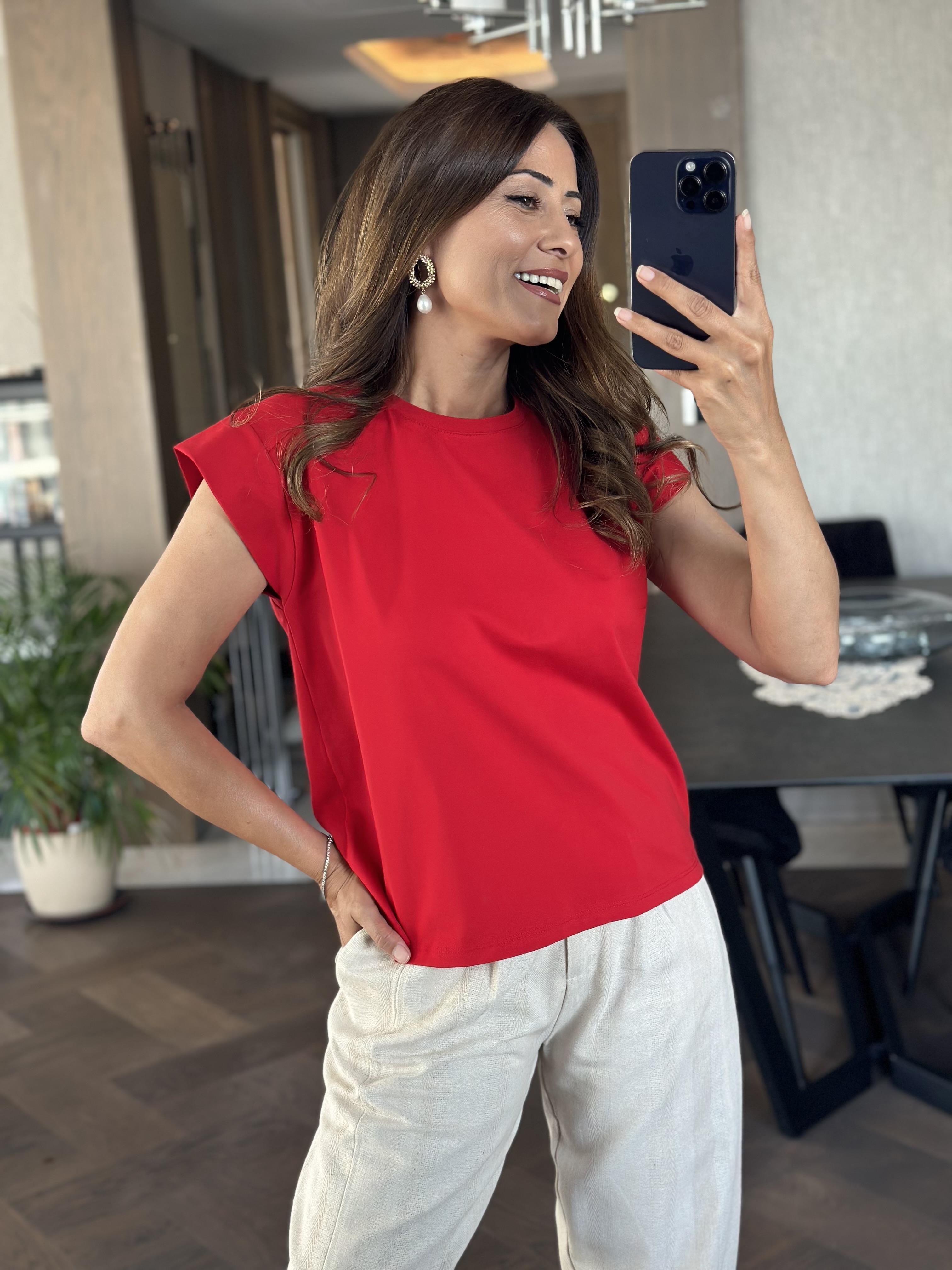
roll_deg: +4.2
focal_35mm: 48
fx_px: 1760
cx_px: 476
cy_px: 635
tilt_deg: -15.5
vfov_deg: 39.7
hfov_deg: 30.3
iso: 160
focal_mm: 6.86
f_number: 1.78
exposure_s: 1/60
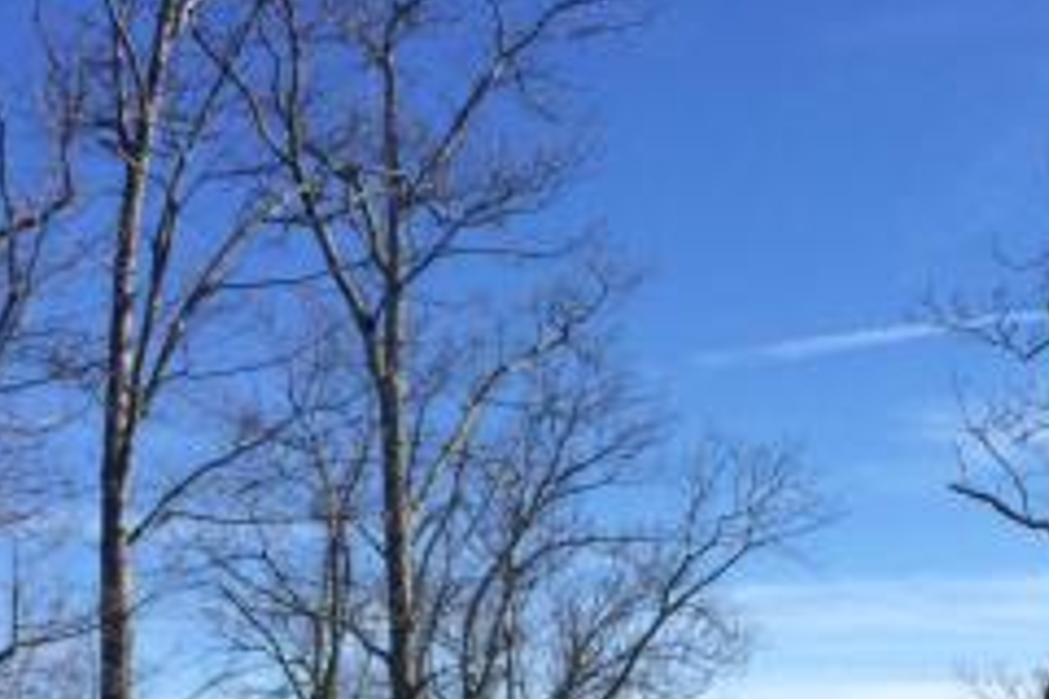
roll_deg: +0.3
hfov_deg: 27.4
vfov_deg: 17.5
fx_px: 2127
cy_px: 904
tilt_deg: +0.8
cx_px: 756
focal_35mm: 73
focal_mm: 4.15
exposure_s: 1/2053
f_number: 2.2
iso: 32
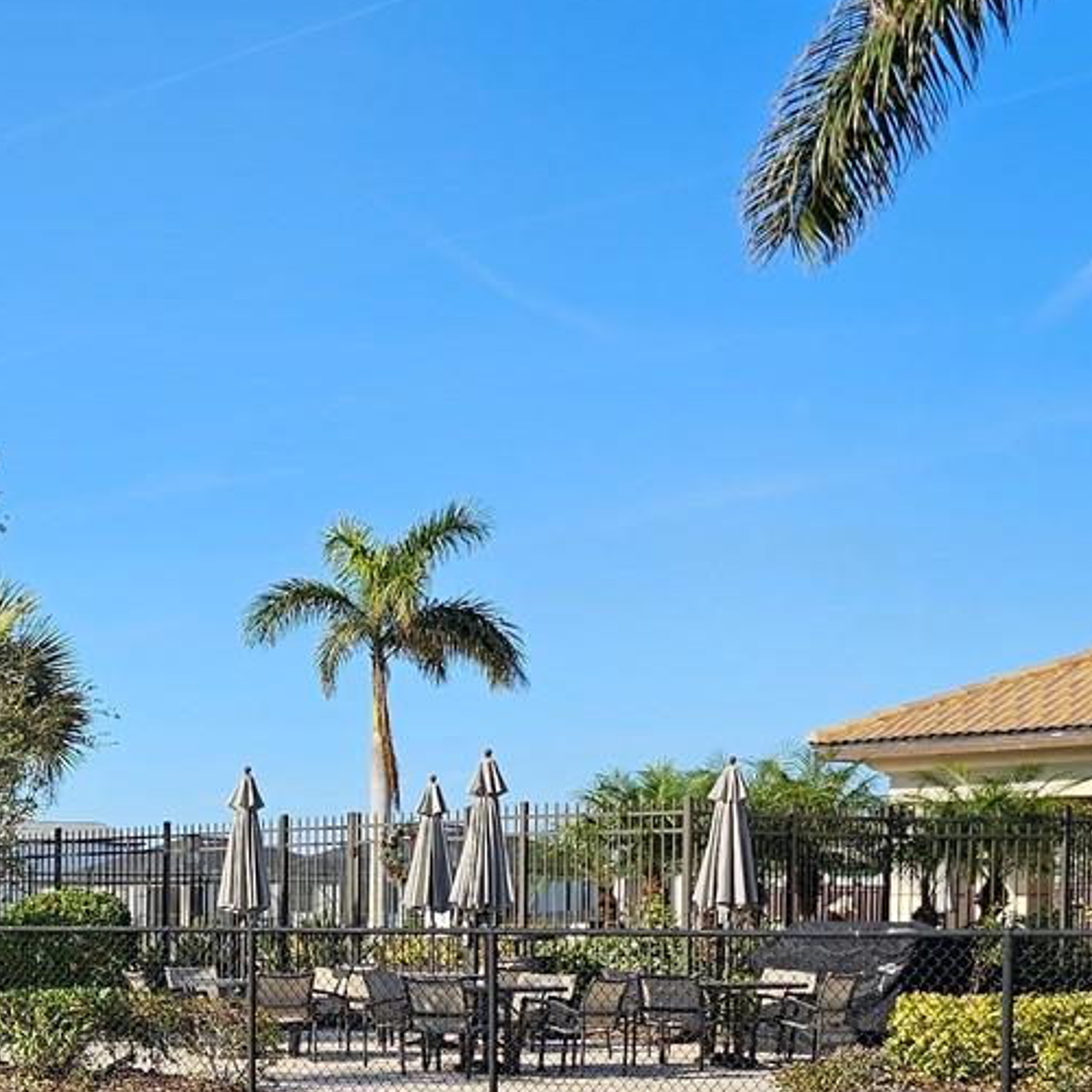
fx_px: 2320
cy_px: 981
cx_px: -360
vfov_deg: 25.7
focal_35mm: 65
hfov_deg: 23.2
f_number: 1.7
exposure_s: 1/648
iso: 10
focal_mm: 6.3
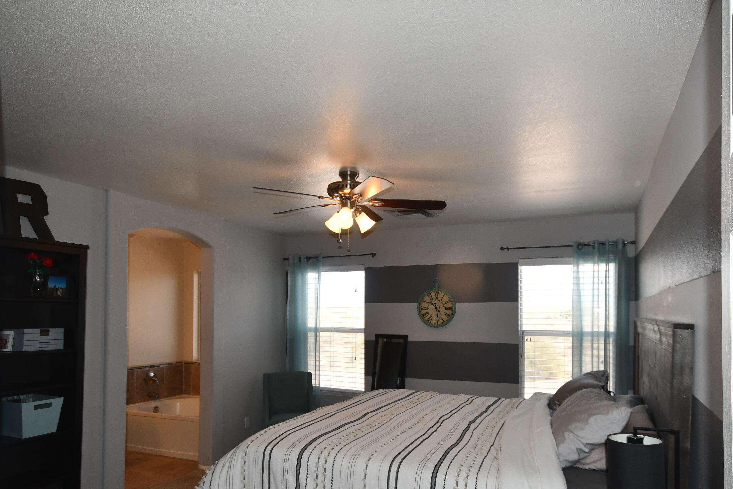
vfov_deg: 52.6
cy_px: 301
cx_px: 411
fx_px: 489
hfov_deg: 73.5
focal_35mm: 24
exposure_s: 1/250
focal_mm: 13
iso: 800
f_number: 7.1
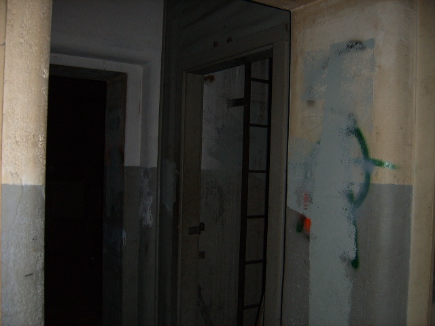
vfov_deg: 40.7
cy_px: 163
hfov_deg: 52.6
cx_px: 218
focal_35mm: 35
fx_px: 440
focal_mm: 5.8
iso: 69
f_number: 2.8
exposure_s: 1/30
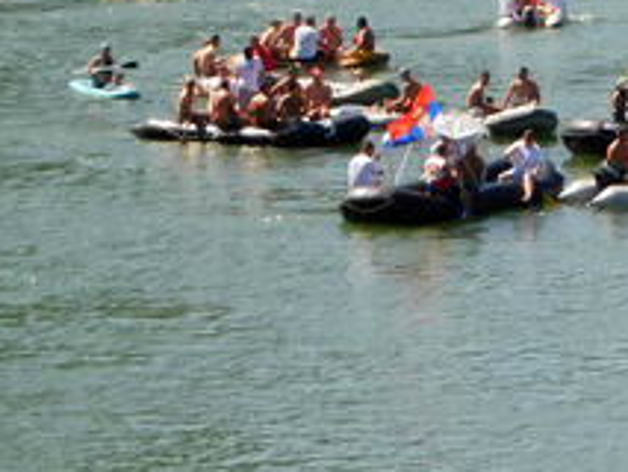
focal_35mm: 385
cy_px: -181
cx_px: 1038
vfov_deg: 3.9
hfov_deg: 5.1
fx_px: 6989
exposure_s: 1/640
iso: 125
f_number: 4.5
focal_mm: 16.1
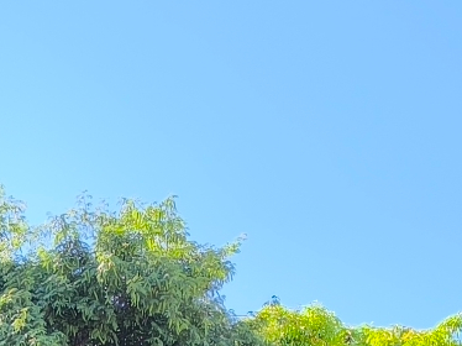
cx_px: -100
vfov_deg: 10.3
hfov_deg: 15.1
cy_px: 808
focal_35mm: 126
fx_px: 1681
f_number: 1.65
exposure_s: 1/179
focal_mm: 6.14
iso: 50
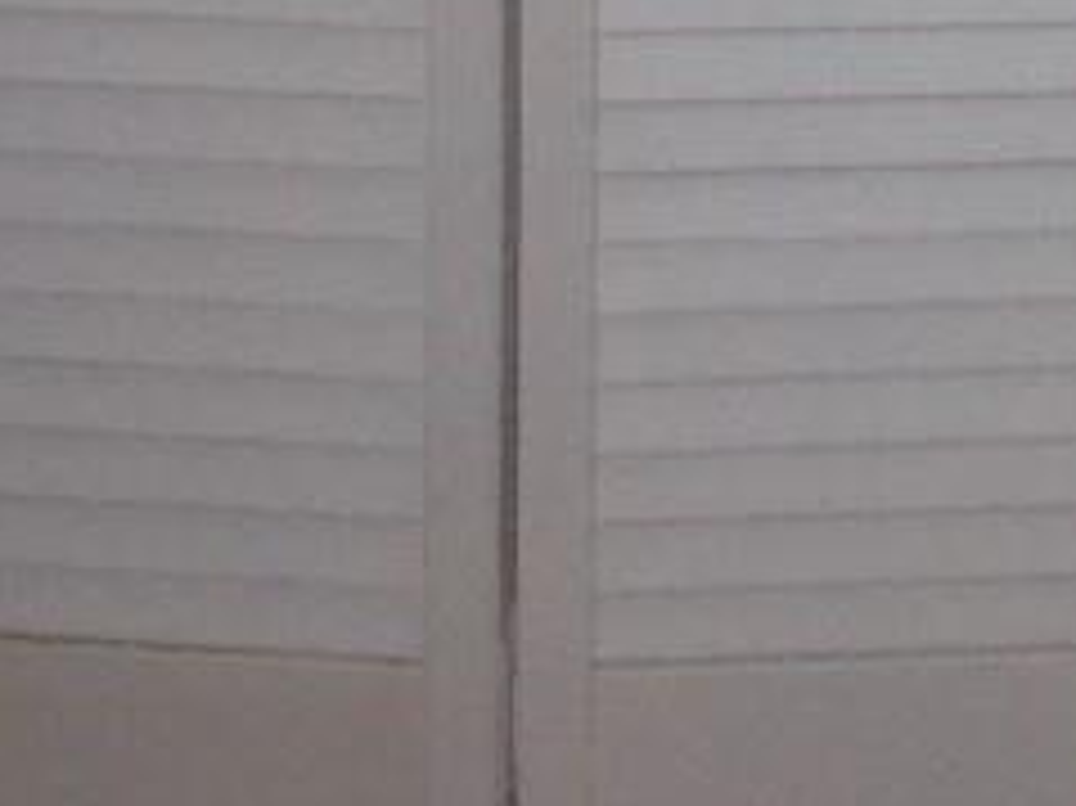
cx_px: 1360
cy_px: -1666
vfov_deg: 7.4
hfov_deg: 11.1
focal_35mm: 174
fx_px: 5406
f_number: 3.2
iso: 200
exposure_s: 1/25
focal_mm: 4.6
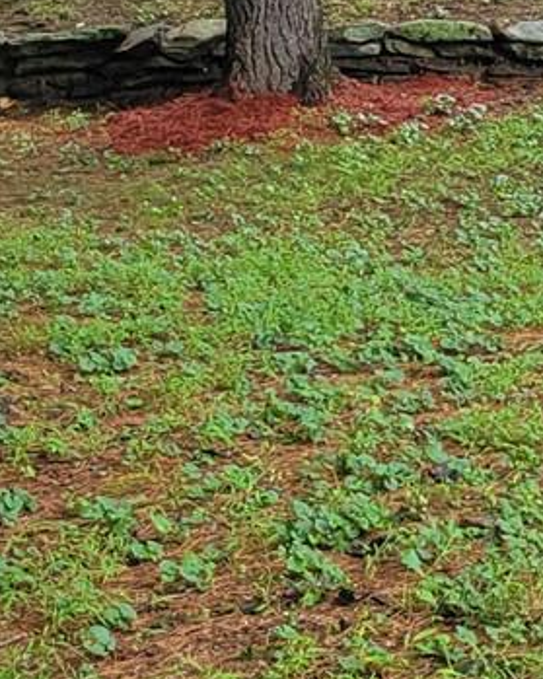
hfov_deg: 9.6
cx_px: 1148
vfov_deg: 12.4
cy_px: -290
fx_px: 2994
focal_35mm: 149
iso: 40
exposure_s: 1/127
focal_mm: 5.4
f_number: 1.8
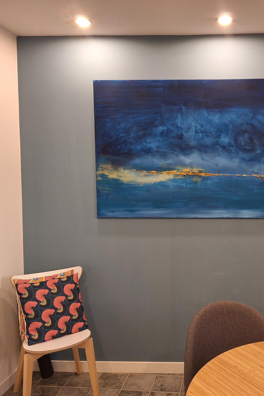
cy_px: 198
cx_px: 202
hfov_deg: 39.9
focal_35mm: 32
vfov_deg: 58.7
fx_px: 352
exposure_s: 1/40
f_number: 1.8
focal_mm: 5.54
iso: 160
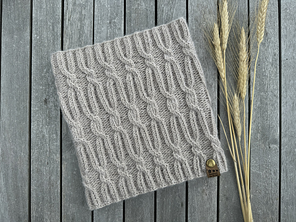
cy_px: 111
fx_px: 205
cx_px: 148
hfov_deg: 71.6
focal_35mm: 24
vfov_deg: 56.8
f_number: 1.78
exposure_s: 1/1379
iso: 80
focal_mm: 6.76
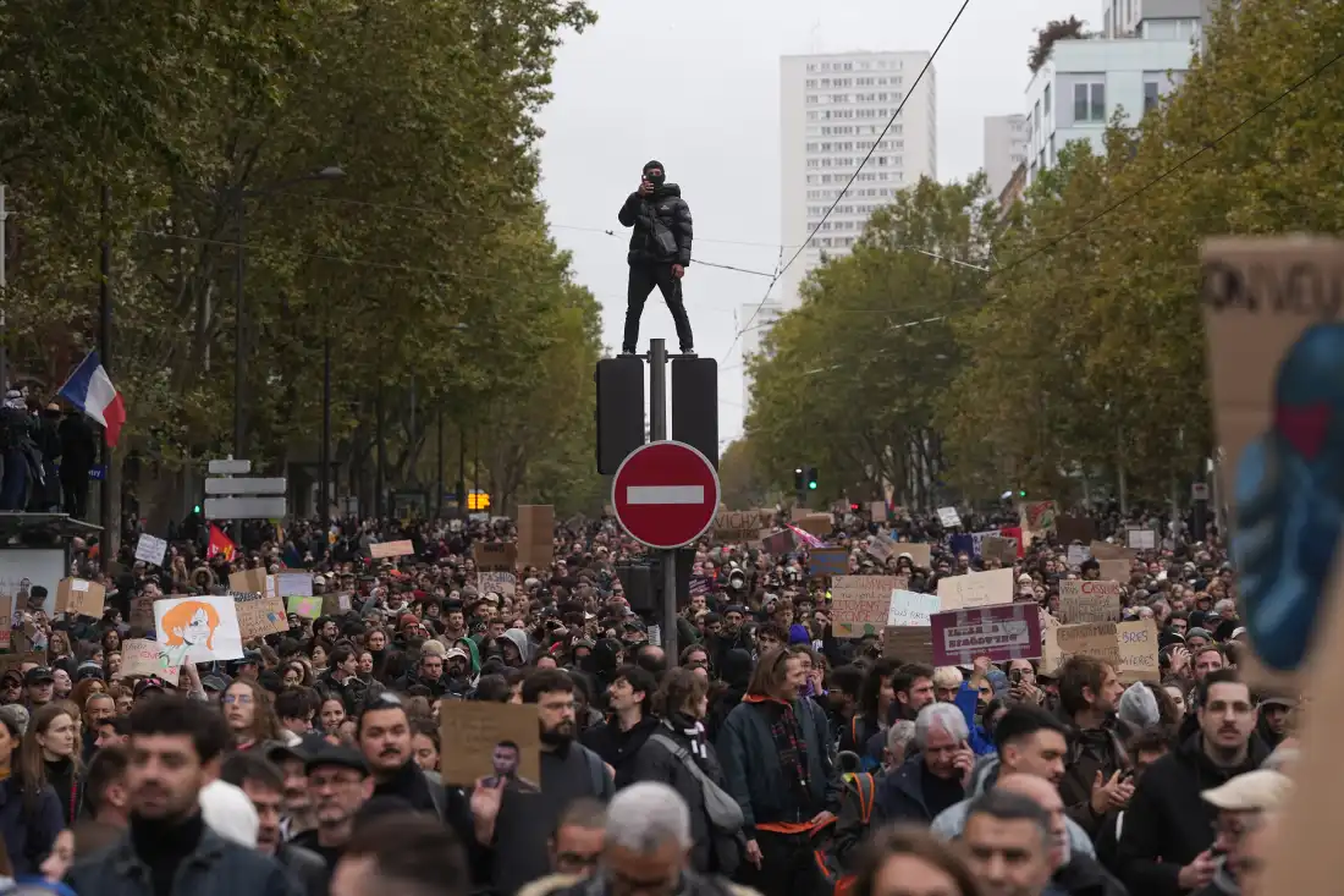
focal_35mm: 107
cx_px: 672
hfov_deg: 19.1
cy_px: 448
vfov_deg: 12.8
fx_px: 3994
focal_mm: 107
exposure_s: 1/800
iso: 640
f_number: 4
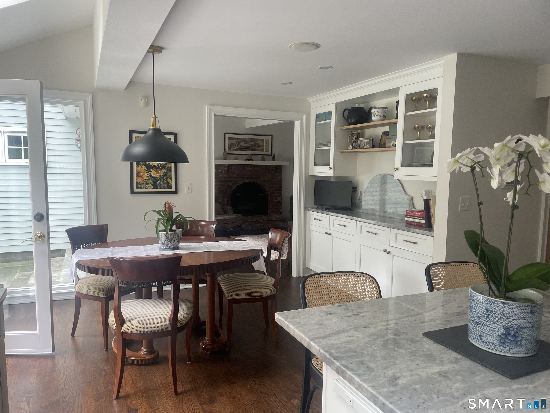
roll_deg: -0.6
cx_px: 275
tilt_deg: -5.7
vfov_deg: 53.1
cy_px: 206
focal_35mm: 26
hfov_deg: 67.3
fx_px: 413
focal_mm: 4.2
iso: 100
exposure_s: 1/120
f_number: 1.6
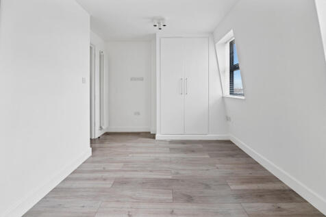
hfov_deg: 96.8
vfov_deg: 73.7
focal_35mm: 16
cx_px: 163
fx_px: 145
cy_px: 108
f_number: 7.1
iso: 320
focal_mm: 16
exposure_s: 1/25
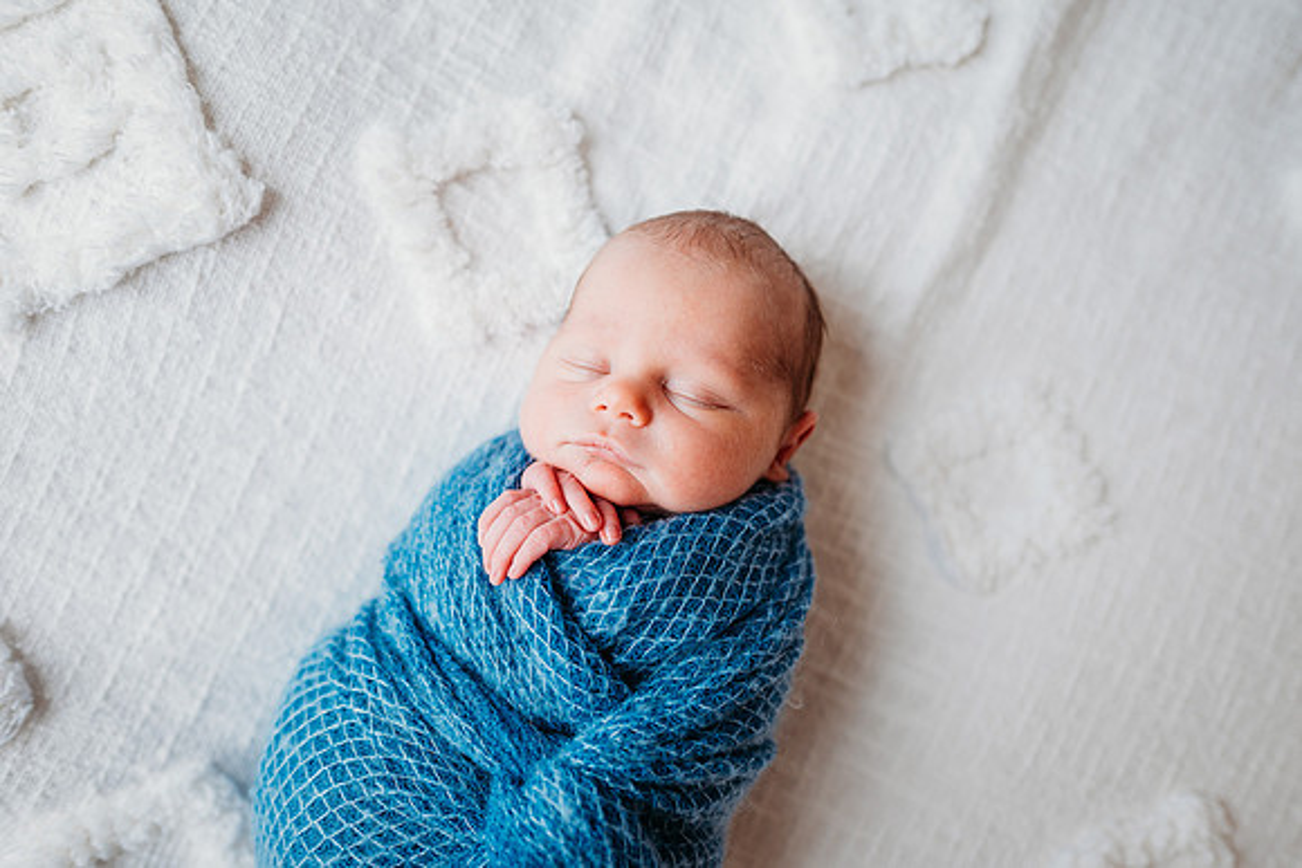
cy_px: 434
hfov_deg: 73.7
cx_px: 651
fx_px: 868
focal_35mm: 24
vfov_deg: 53.2
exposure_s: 1/200
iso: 80
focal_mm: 24
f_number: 2.2
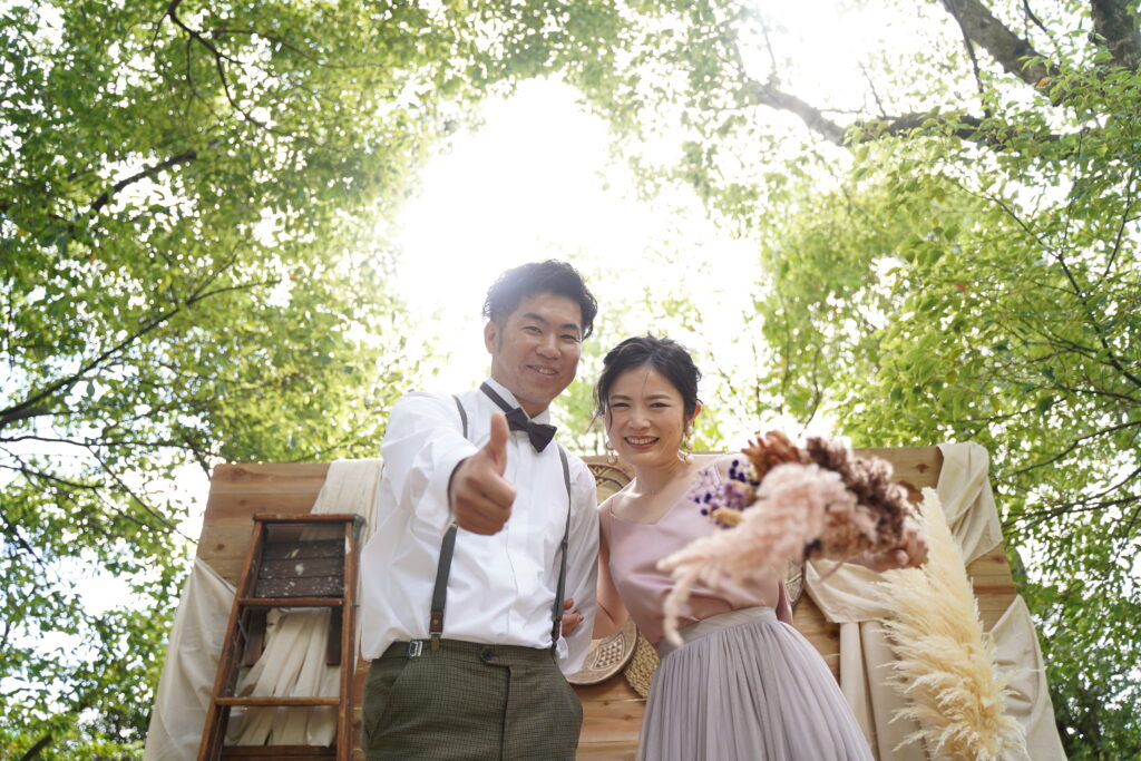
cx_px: 570
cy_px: 380
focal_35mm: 29
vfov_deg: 45.0
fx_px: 919
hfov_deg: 63.7
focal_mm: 29
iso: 200
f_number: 2.8
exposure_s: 1/160
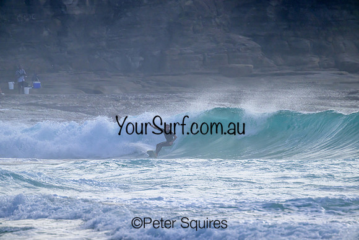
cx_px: 180
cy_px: 120
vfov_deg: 1.7
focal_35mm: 800
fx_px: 7979
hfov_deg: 2.6
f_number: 11
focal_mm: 800
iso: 1100
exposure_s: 1/2000
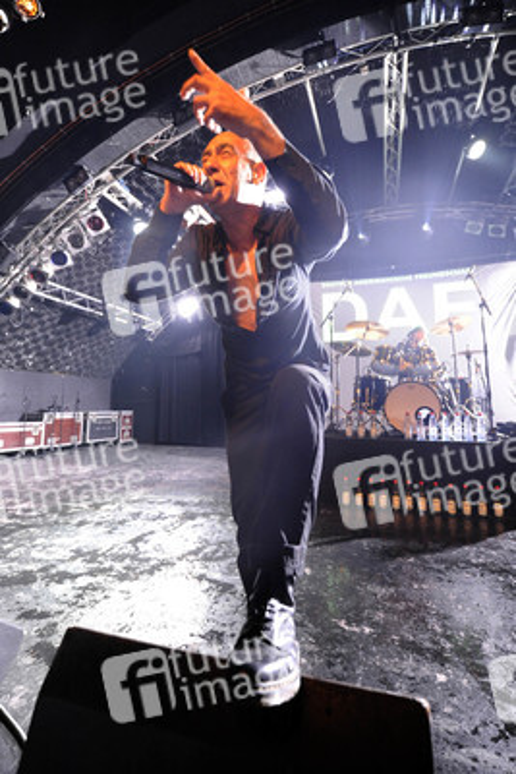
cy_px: 387
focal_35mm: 16
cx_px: 258
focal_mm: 16
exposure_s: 1/160
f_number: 2.8
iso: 3200
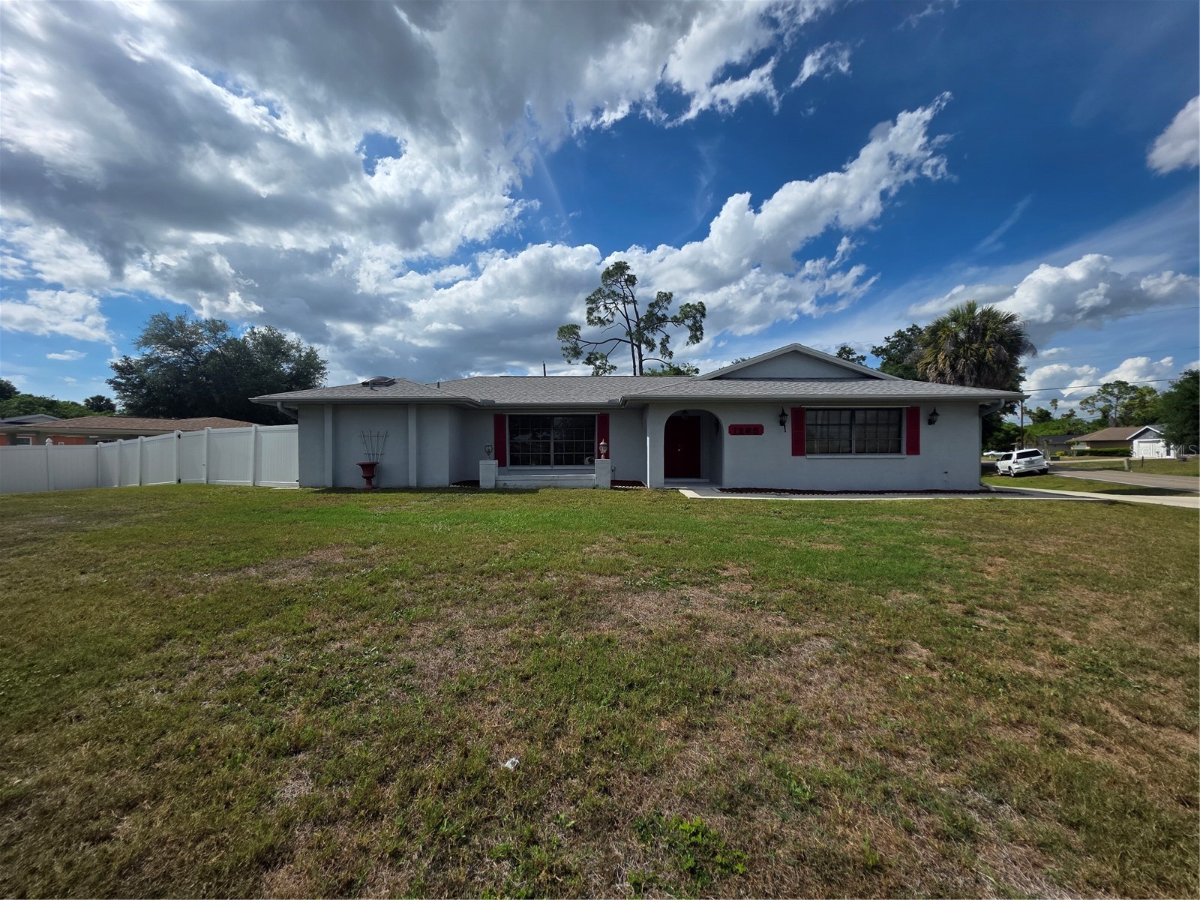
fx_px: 451
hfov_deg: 106.2
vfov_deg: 89.9
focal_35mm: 13
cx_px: 600
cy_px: 450
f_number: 1.9
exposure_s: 1/3873
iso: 40
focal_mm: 2.2
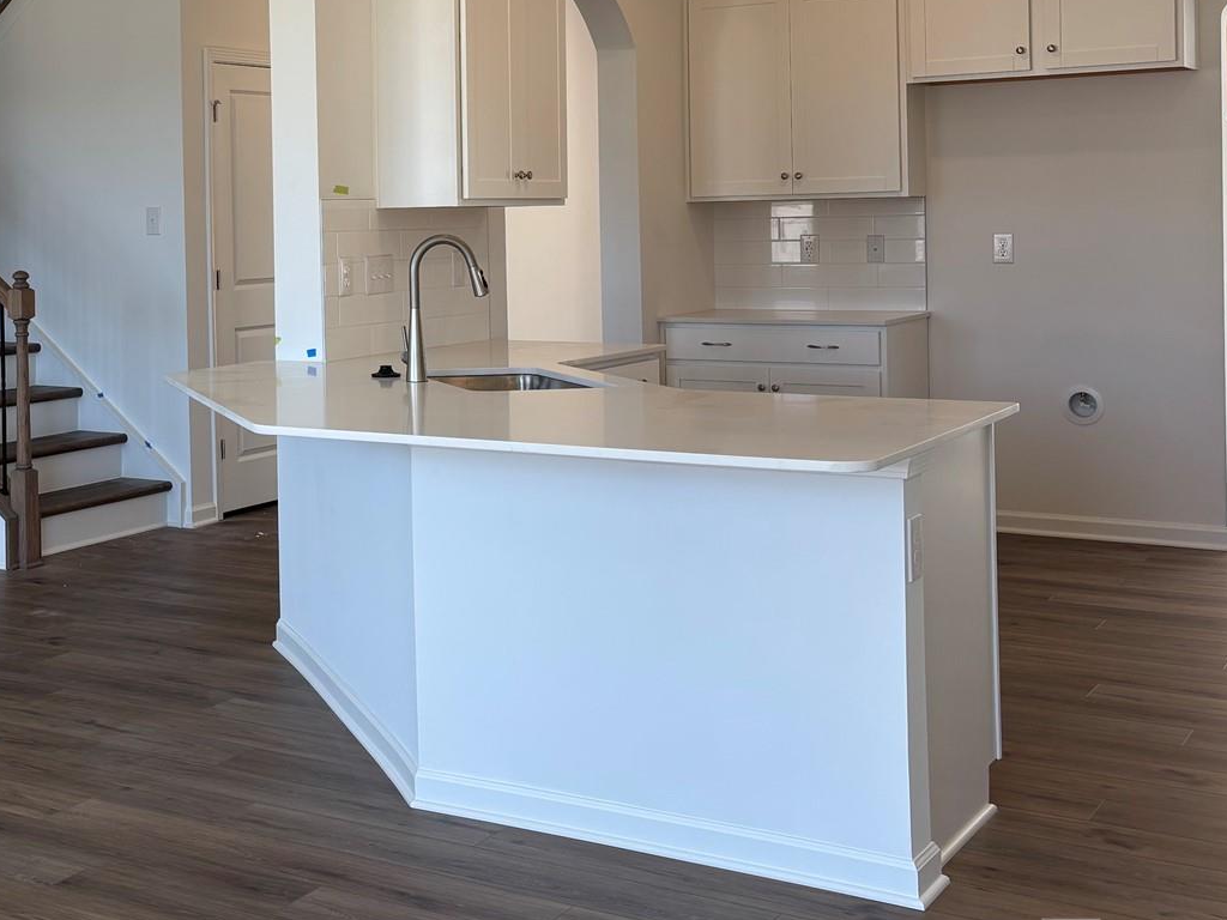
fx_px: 1843
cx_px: 197
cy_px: 234
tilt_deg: -0.9
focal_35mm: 52
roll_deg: +1.3
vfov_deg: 27.7
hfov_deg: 35.3
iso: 40
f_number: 1.6
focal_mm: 5.96
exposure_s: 1/120
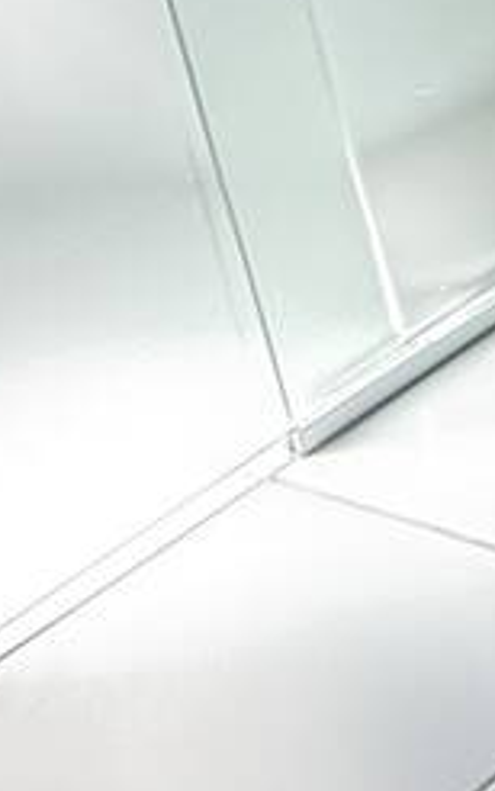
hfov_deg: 7.2
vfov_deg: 17.8
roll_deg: -0.9
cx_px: 2215
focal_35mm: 87
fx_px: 1876
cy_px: -730
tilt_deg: -13.8
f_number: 2.2
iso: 160
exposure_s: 1/99
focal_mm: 2.22
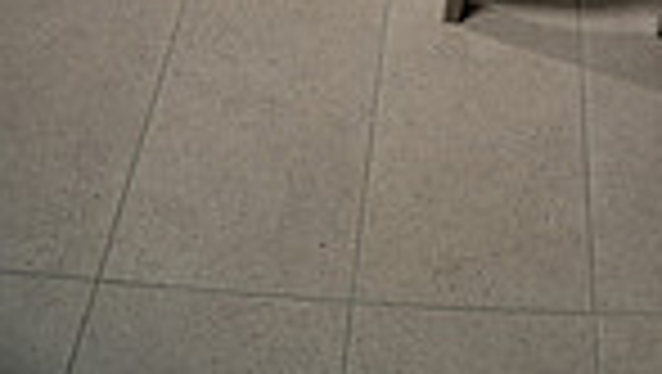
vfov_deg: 13.3
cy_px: -554
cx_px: 671
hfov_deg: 30.4
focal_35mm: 64
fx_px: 1124
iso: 100
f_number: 5.6
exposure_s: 1/250
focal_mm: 20
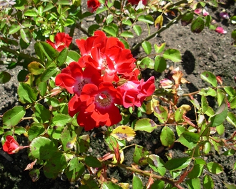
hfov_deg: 32.8
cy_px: 84
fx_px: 398
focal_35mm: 57
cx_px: 85
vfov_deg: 26.7
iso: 50
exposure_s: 1/527
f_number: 3.1
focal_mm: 7.5
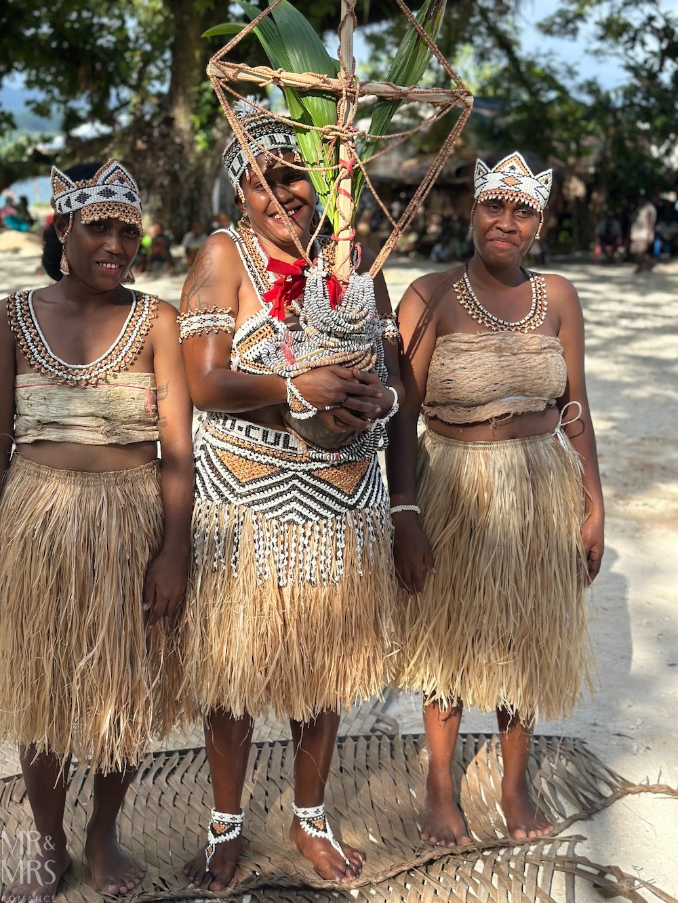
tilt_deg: -12.1
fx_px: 1253
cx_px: 339
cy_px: 452
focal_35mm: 48
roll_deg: -3.5
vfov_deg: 39.7
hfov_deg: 30.3
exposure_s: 1/1953
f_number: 1.78
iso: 100
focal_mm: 6.86
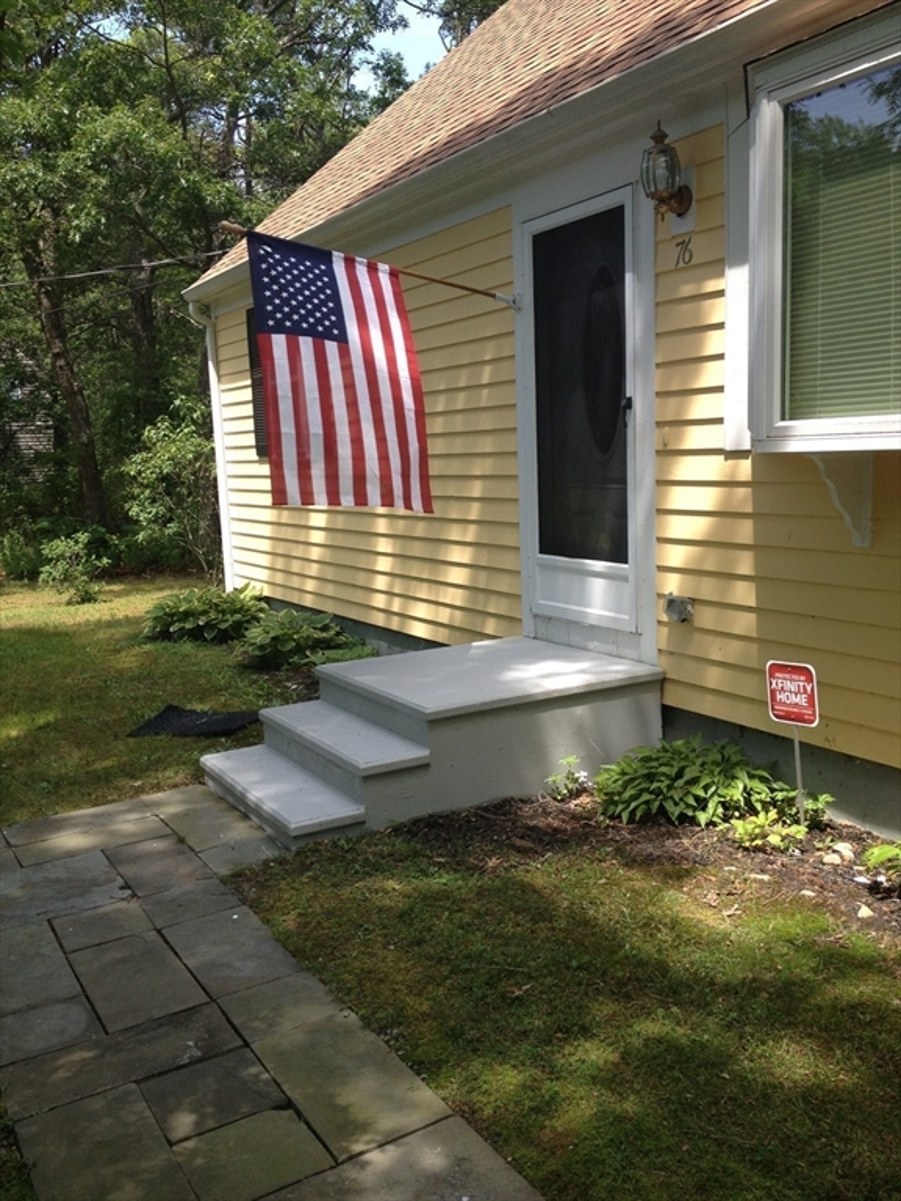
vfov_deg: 52.6
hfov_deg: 40.7
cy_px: 600
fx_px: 1215
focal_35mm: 35
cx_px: 450
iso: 50
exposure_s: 1/449
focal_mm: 4.28
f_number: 2.4
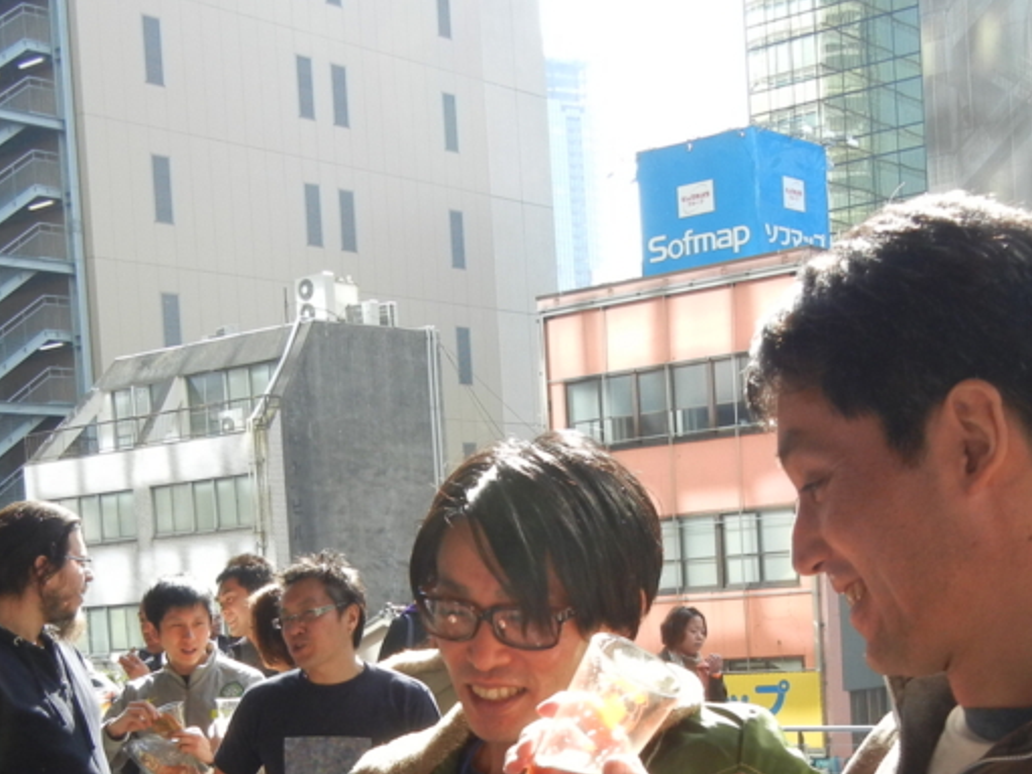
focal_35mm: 47
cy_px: 598
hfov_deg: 39.9
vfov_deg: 30.3
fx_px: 1401
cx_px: 329
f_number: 3.5
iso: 160
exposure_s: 1/216
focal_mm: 5.4
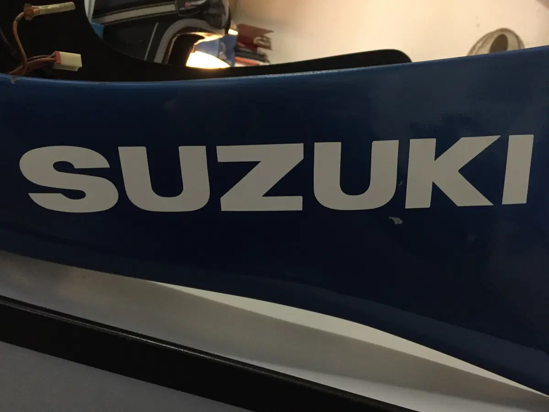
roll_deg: -16.1
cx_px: 274
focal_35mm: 29
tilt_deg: -14.7
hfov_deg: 61.7
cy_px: 206
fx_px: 460
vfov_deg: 48.2
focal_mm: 4.15
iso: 500
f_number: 2.2
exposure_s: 1/17
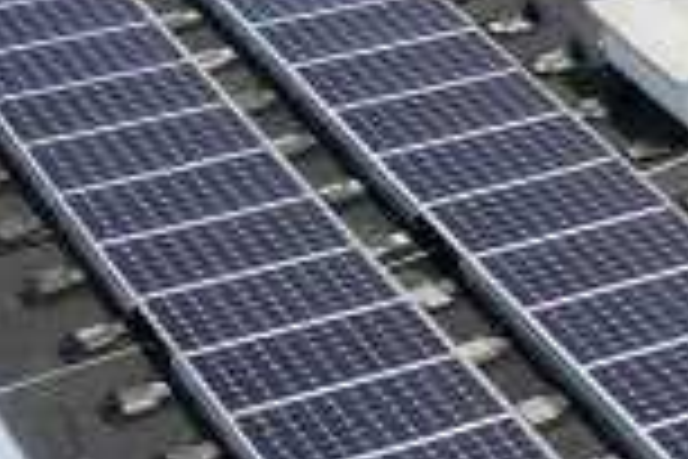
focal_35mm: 154
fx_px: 2943
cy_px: -106
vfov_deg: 8.8
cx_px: 1695
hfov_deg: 11.0
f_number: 13
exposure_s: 1/160
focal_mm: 16
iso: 100
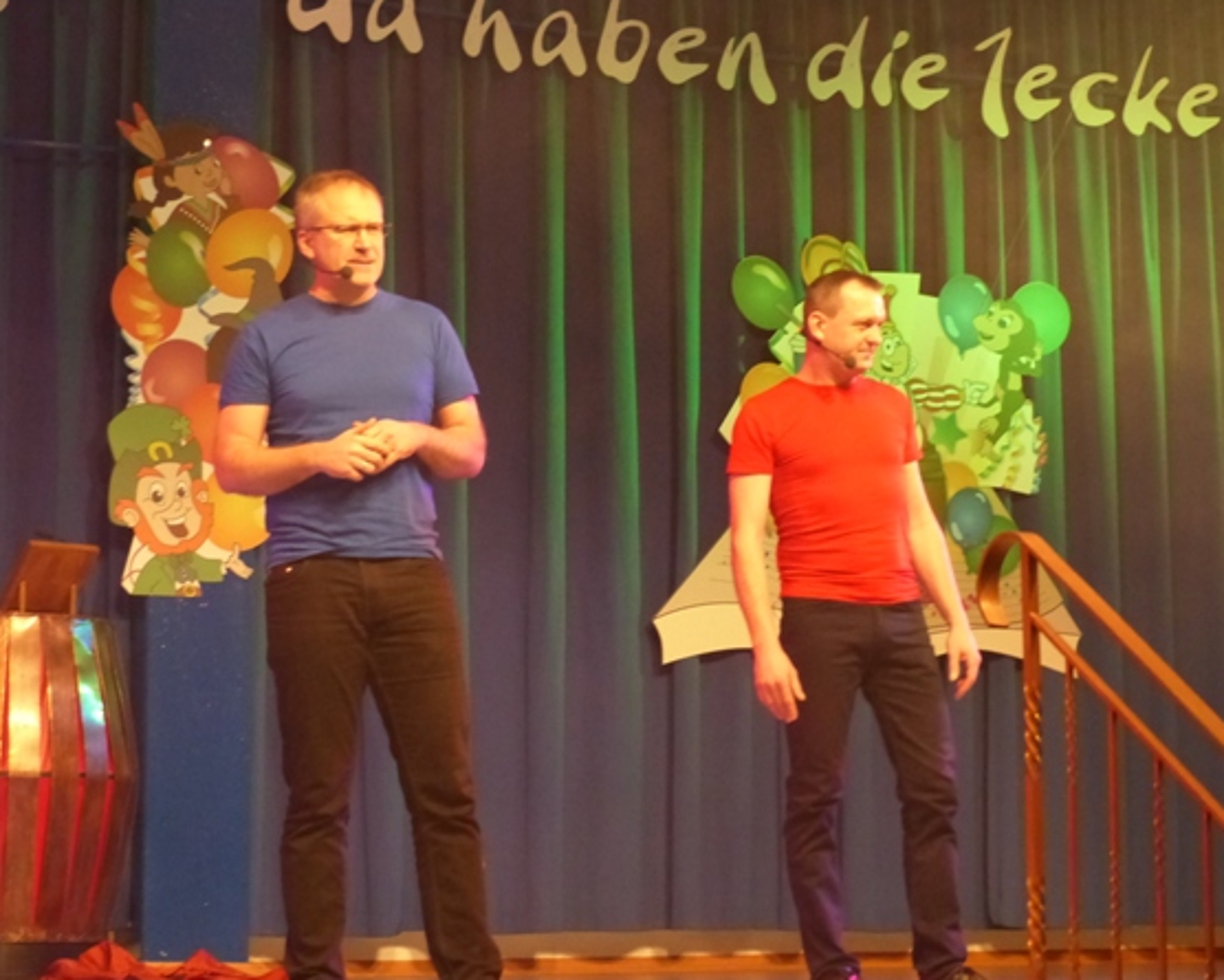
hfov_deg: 24.1
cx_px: 625
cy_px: 489
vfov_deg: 19.4
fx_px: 2862
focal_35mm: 79
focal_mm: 13.5
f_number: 2.8
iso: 800
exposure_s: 1/60
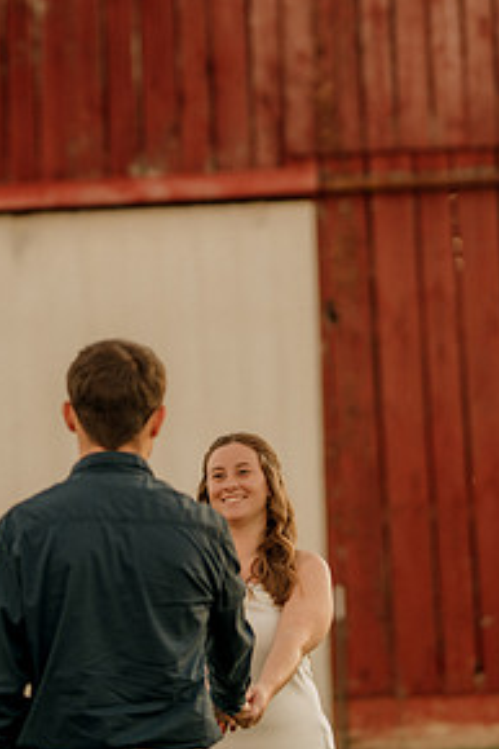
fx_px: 2748
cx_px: 168
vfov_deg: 15.5
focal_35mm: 132
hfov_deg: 10.4
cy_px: 243
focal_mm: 85
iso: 200
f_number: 1.8
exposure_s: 1/100
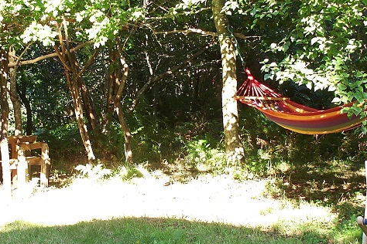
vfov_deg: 17.2
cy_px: 190
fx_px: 805
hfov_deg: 25.5
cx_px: 113
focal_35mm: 79
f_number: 2.8
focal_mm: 7.54
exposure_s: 1/60
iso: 80
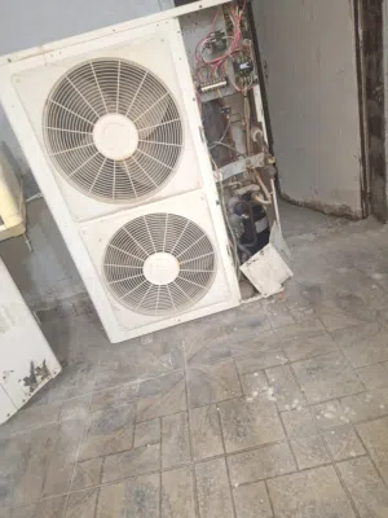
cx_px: 194
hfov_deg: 58.9
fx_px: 344
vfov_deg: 73.9
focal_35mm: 23
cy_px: 259
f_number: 1.8
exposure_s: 1/33
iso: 320
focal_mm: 5.54
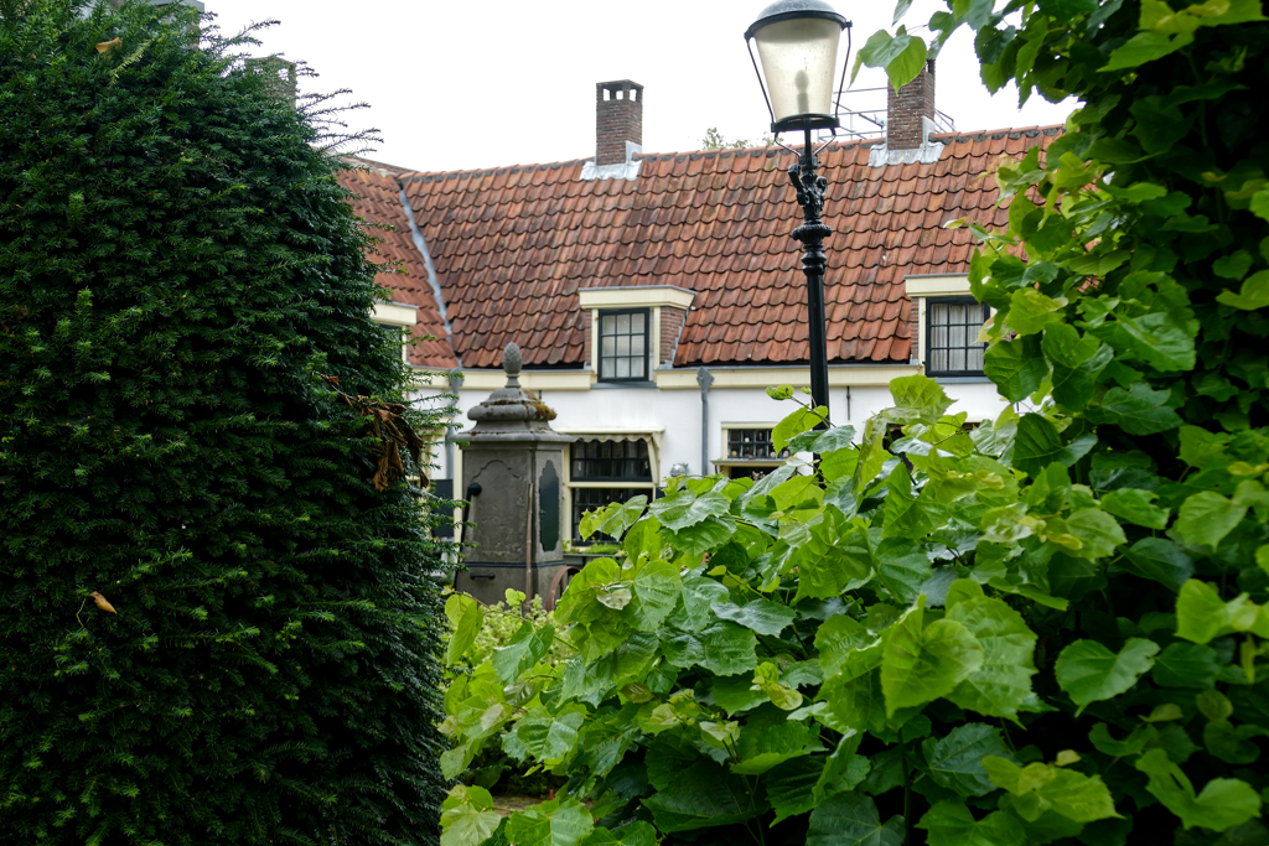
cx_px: 634
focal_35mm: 50
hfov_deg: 39.6
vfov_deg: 27.0
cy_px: 423
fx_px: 1763
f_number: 3.3
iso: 125
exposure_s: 1/320
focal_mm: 18.2
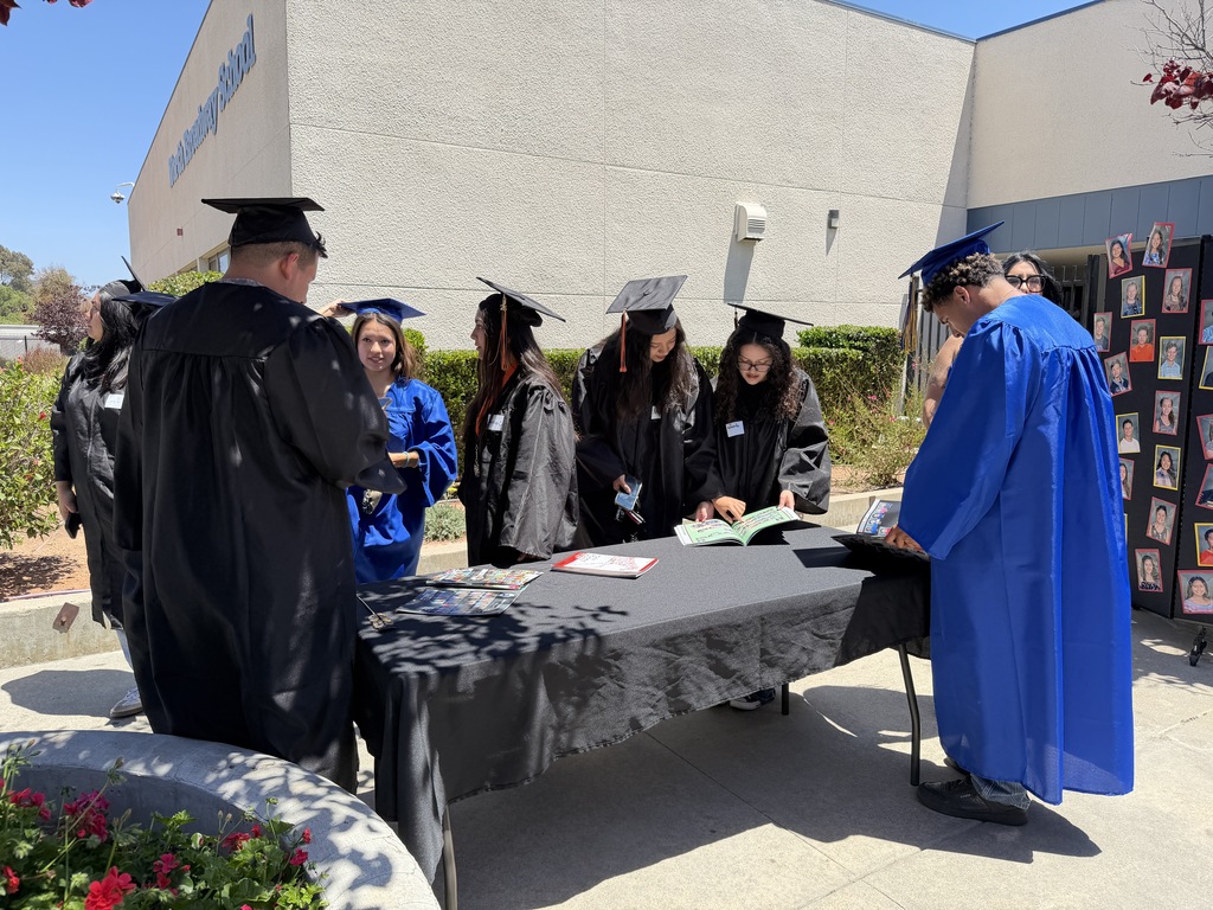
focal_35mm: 24
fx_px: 841
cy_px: 455
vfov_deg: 56.8
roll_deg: +0.0
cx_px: 606
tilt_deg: -7.4
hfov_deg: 71.6
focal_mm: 6.76
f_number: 1.78
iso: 80
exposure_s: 1/2232
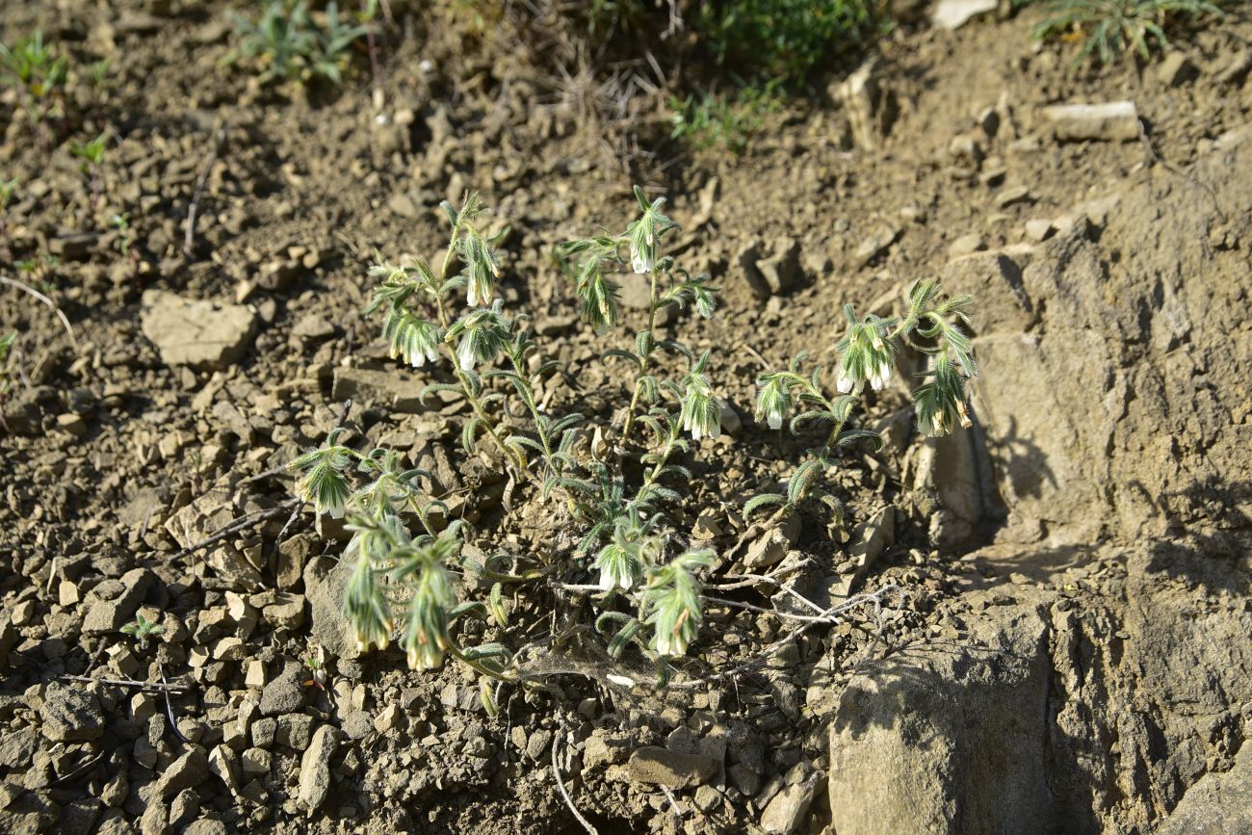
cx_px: 626
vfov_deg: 27.0
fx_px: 1739
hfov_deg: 39.6
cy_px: 418
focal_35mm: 50
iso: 160
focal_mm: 50
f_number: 7.1
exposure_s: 1/400
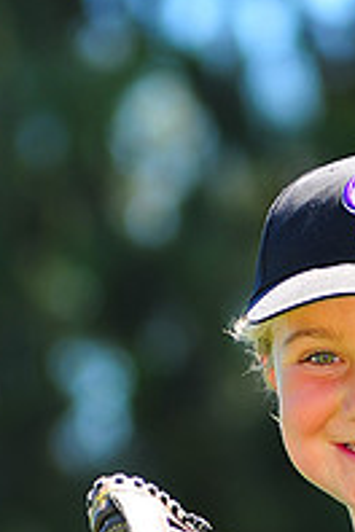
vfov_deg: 3.9
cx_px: 414
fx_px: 7809
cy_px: 610
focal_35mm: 528
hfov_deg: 2.6
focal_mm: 180
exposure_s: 1/320
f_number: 5
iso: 200
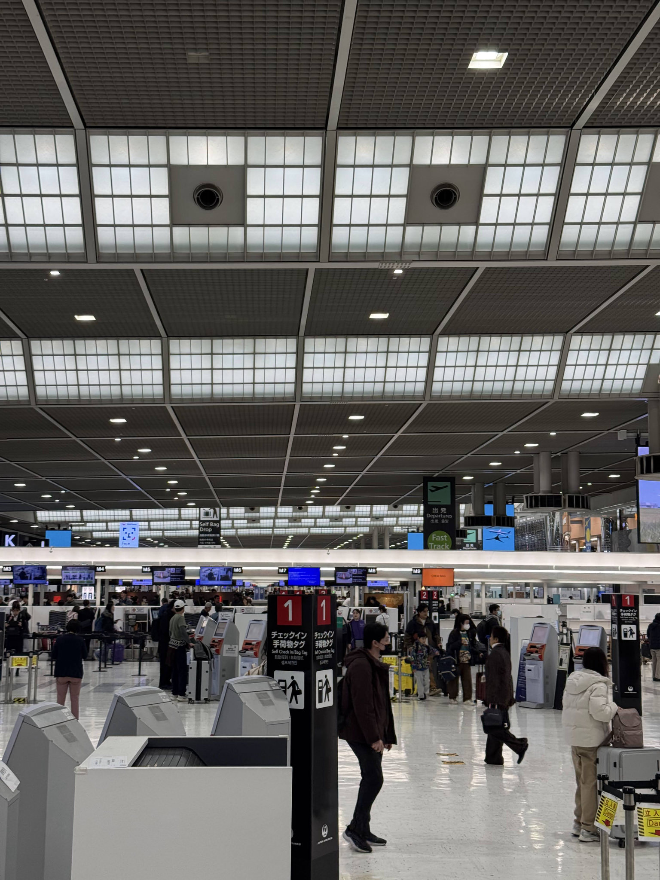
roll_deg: +1.5
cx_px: 330
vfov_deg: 39.7
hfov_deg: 30.3
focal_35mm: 48
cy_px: 440
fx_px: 1220
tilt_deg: +9.6
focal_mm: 6.76
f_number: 1.78
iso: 50
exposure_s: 1/121
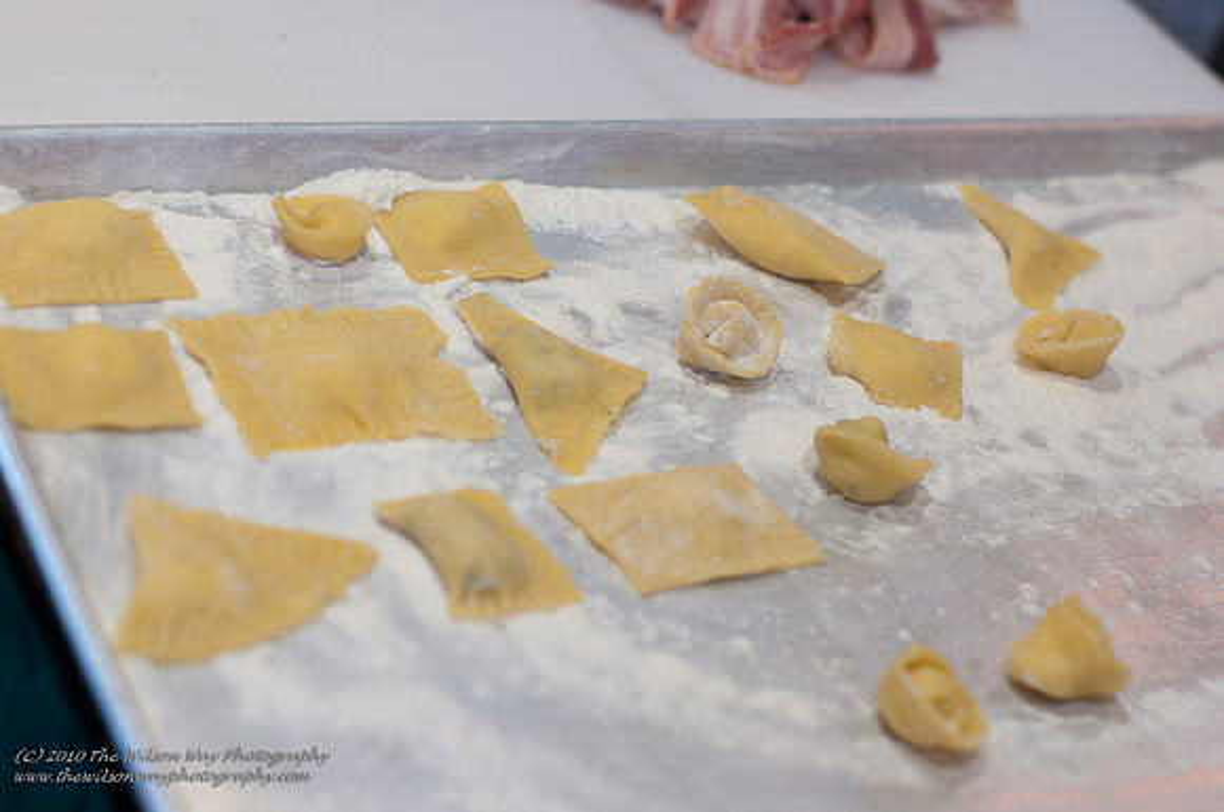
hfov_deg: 27.0
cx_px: 612
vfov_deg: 18.1
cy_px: 406
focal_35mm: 75
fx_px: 2546
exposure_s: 1/90
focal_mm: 50
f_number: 2.8
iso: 800
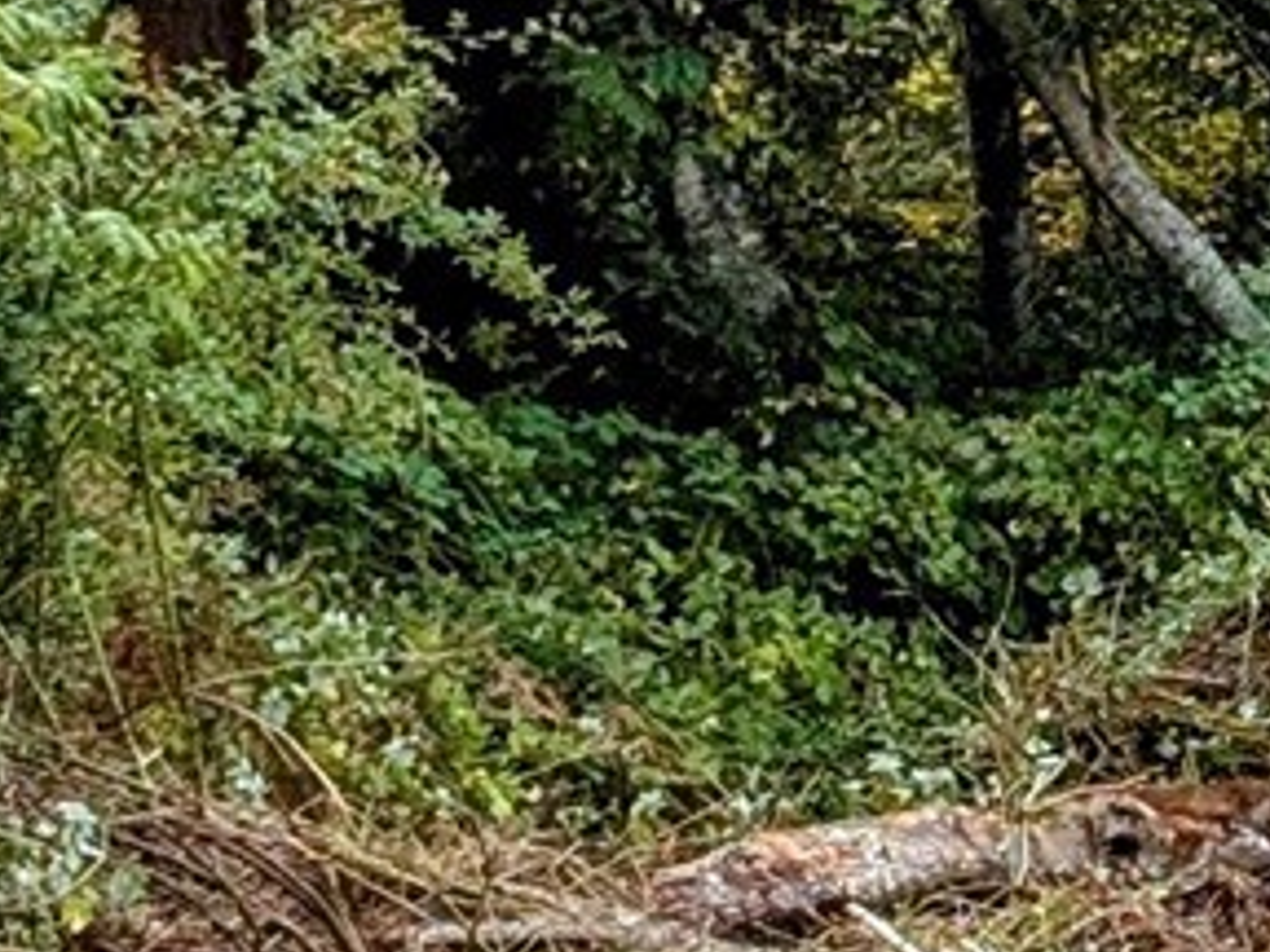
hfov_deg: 7.0
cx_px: 2483
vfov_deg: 5.5
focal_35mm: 272
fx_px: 9979
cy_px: 108
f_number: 1.68
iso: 17
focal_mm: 6.9
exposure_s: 1/630
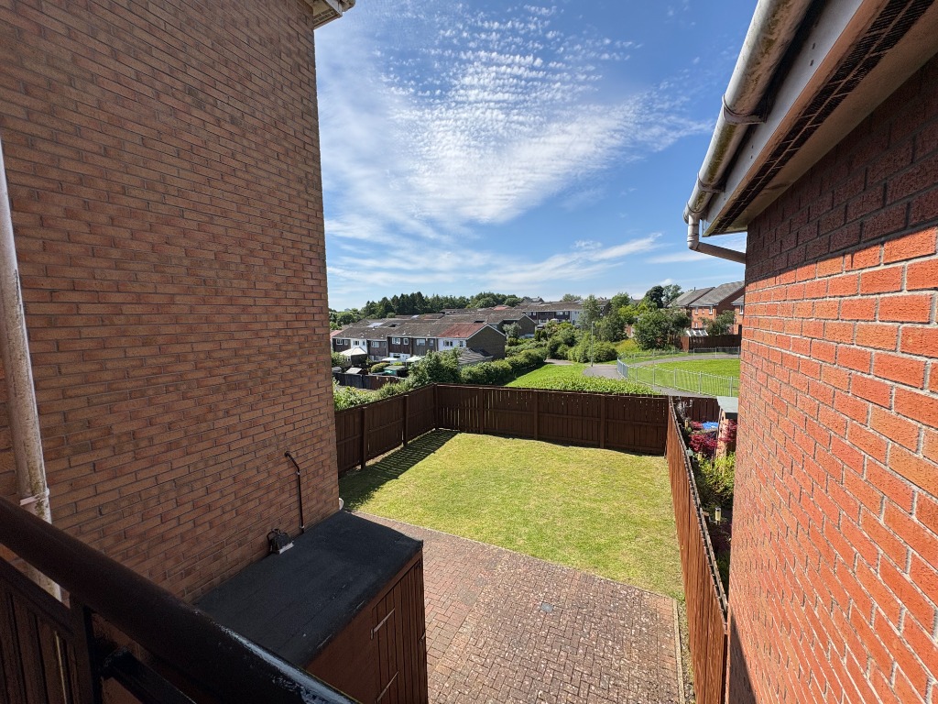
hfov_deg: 102.1
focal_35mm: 14
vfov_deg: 85.7
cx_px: 469
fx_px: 379
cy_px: 352
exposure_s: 1/2028
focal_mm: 2.22
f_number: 2.2
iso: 50
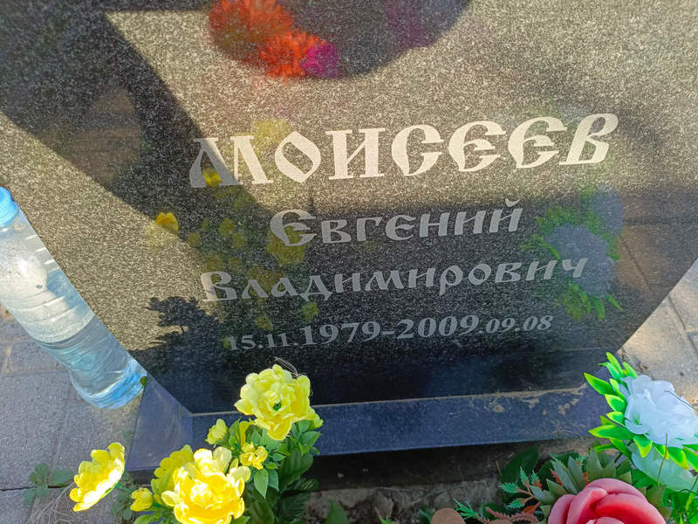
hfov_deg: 69.4
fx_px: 504
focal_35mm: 25
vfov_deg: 54.9
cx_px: 349
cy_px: 262
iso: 110
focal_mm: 4.76
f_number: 1.69
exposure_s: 1/178
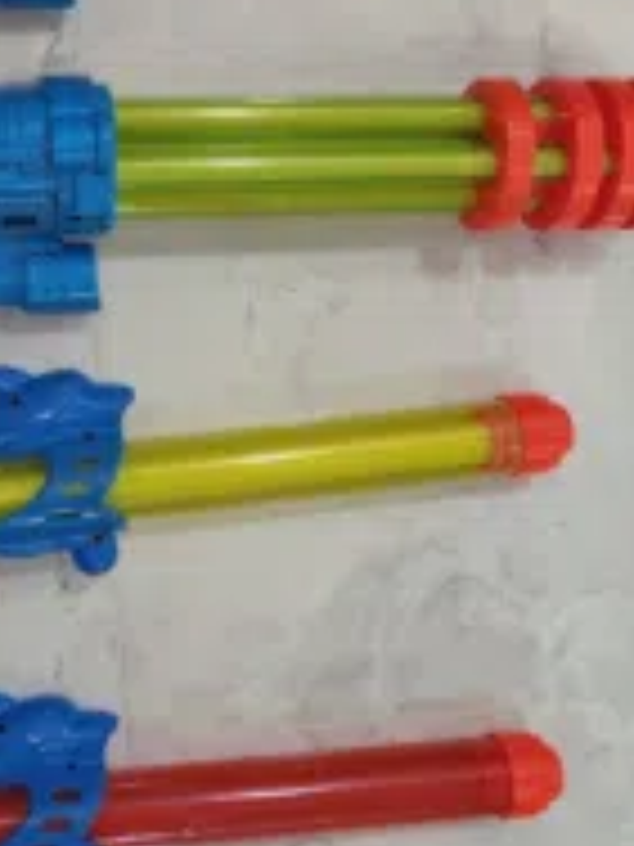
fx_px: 1197
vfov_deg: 38.8
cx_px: 90
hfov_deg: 28.7
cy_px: 356
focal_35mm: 49
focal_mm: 6.19
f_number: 1.65
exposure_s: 1/50
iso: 800
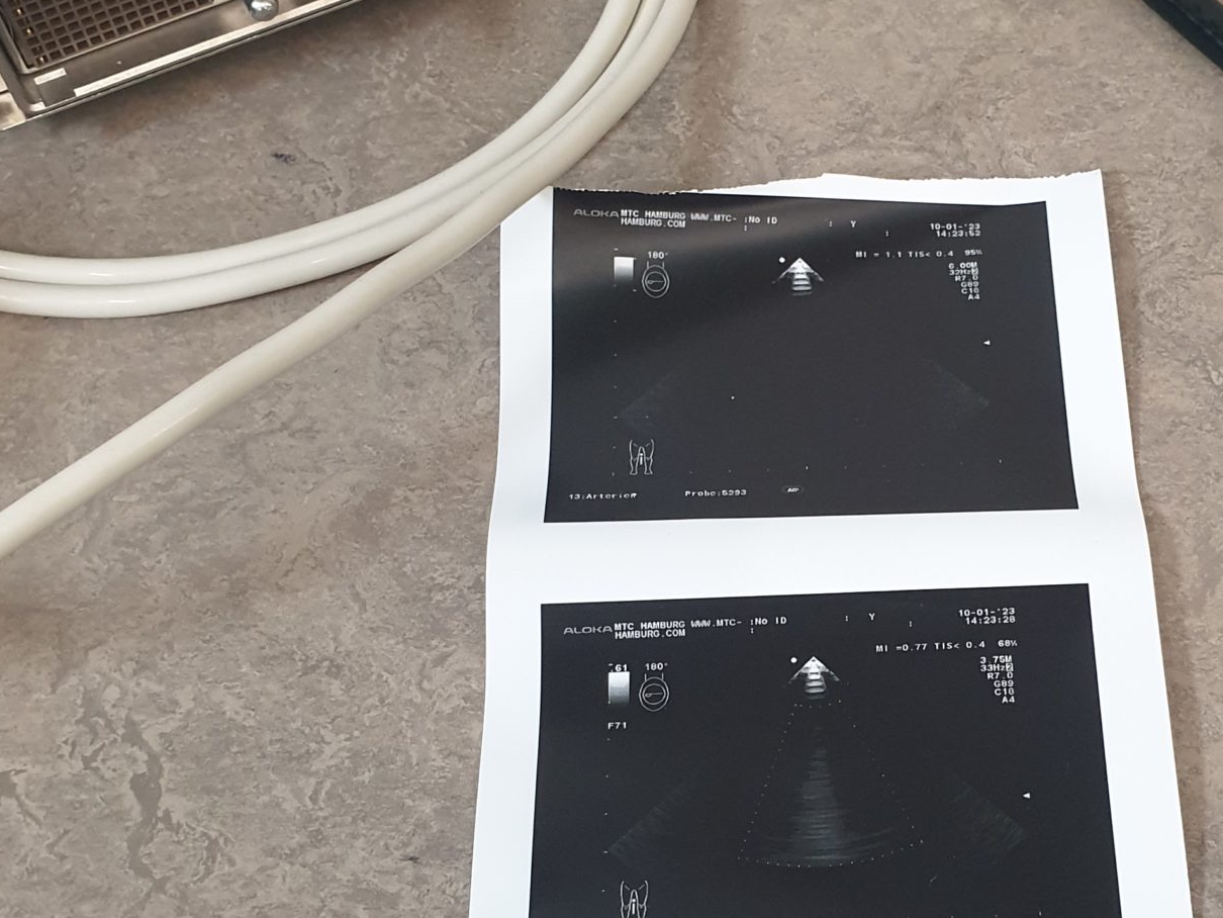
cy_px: 624
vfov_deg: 26.4
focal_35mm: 55
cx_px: 851
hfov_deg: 34.5
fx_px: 1944
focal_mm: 4.3
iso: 320
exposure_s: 1/33
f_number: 2.4
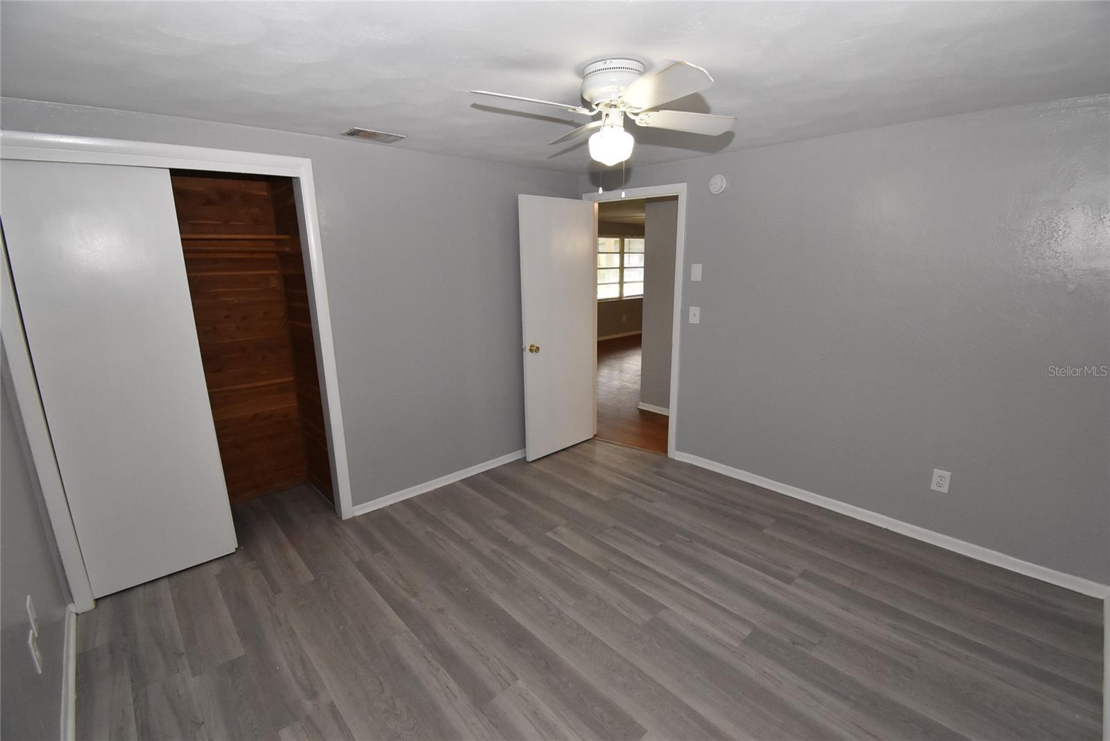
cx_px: 555
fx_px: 463
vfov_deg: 77.4
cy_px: 370
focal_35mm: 15
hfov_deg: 100.4
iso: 1600
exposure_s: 1/60
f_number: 8
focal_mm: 10
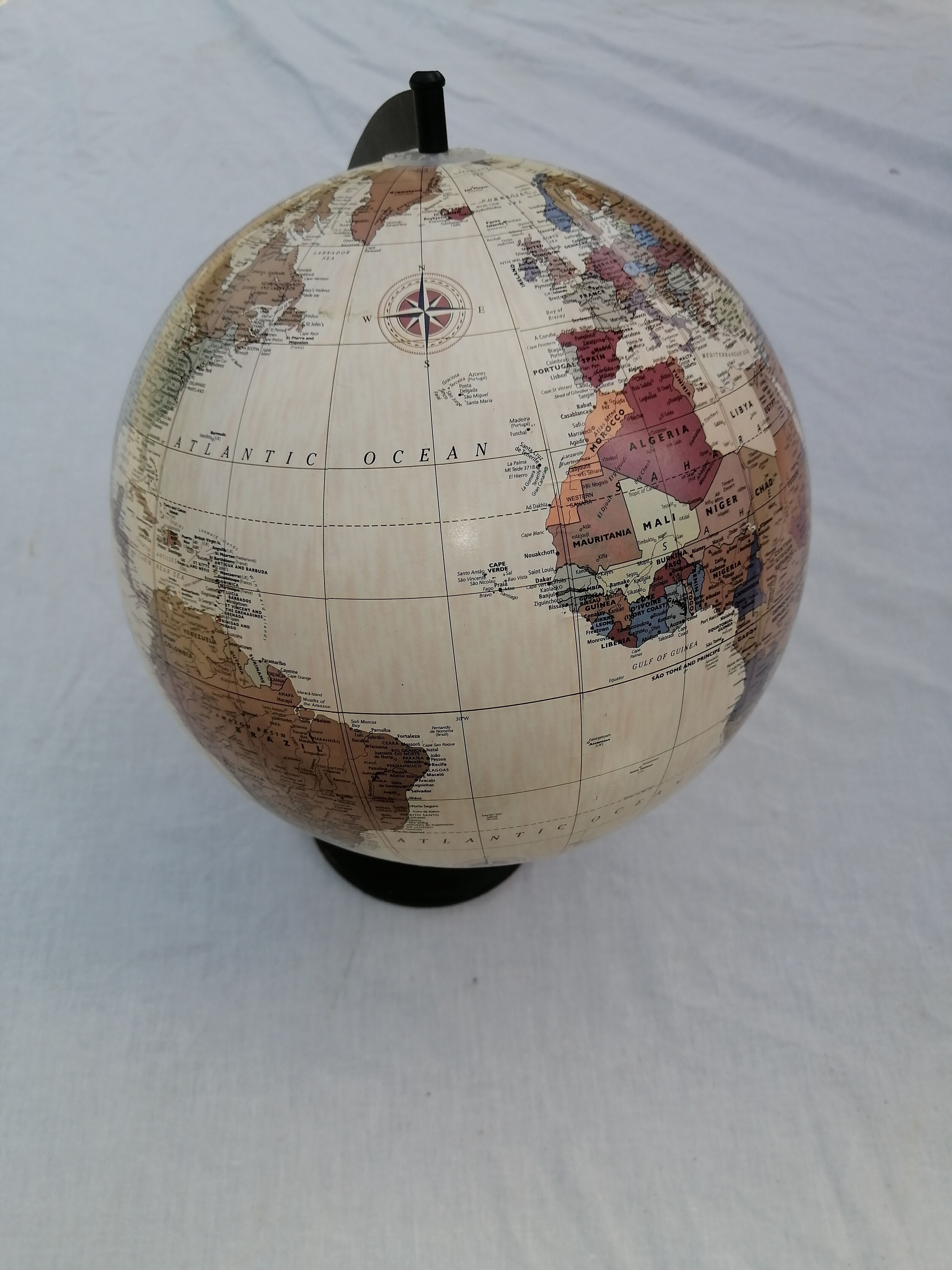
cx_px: 476
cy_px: 635
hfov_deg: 53.1
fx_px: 953
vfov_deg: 67.3
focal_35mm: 26
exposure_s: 1/953
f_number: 1.8
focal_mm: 3.96
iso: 50
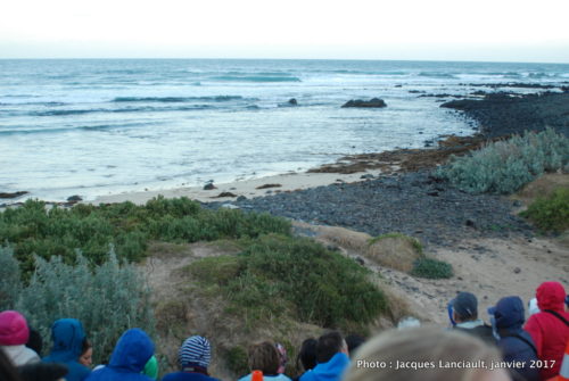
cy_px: 190
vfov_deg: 32.0
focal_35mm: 42
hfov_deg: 46.3
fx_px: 665
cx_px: 284
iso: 800
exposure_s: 1/250
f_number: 3.5
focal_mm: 28
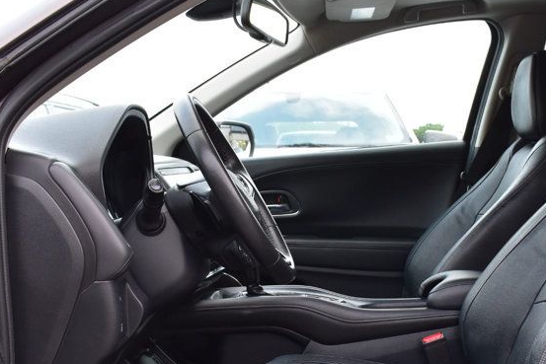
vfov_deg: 26.4
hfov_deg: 39.4
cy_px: 300
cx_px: 328
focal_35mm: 50
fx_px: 758
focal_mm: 18
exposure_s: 1/15
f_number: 6.3
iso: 640
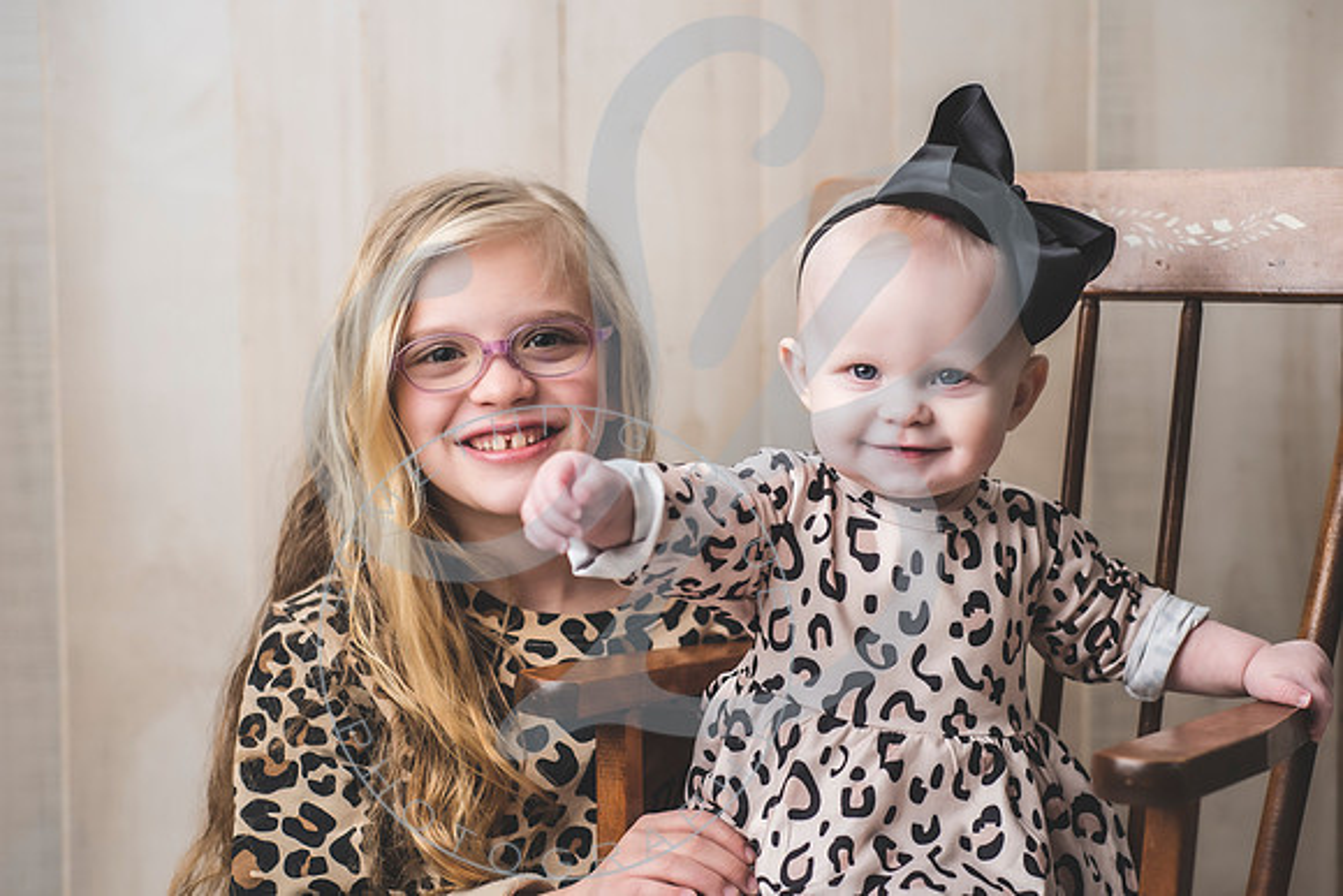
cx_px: 717
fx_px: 1993
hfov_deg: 37.2
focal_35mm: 53
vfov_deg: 25.3
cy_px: 479
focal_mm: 50
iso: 200
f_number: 2.8
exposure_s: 1/200
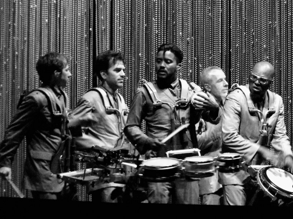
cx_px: 146
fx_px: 4139
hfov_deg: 4.1
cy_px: 110
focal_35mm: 489
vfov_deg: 3.0
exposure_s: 1/30
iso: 1600
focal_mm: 87
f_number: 5.9
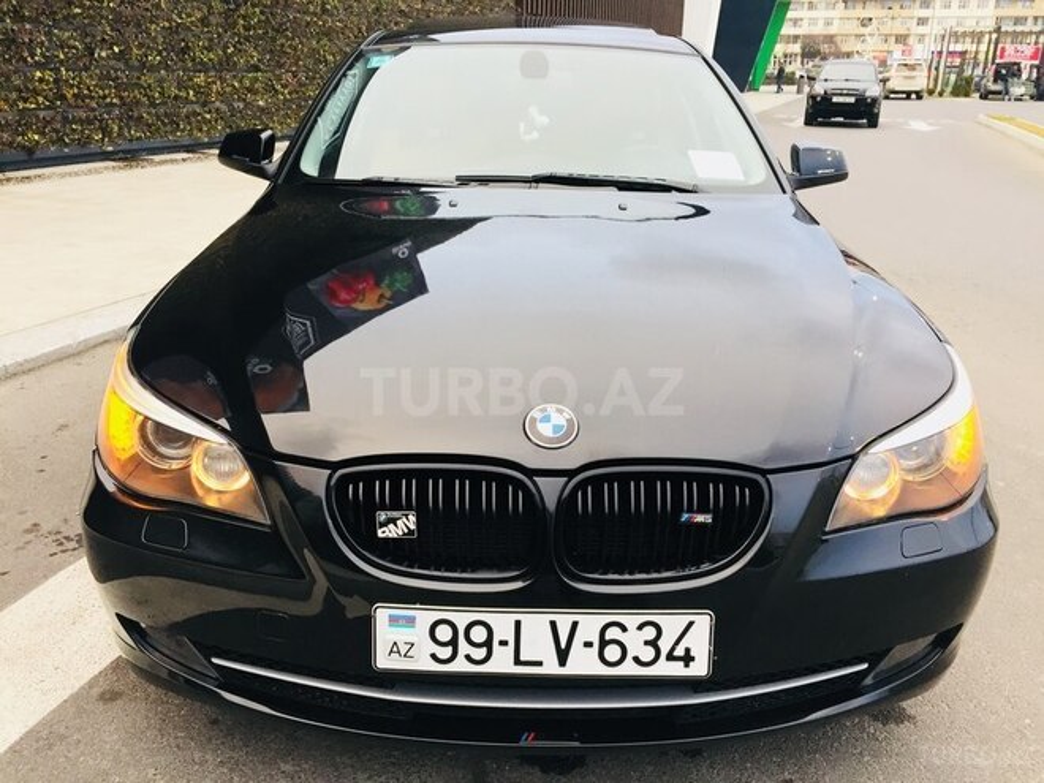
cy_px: 392
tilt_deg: -19.4
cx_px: 522
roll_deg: -0.9
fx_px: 875
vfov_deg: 48.2
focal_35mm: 29
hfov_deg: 61.7
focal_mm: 4.15
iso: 40
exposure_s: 1/33
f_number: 2.2
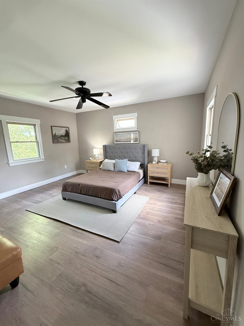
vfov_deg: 102.1
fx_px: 132
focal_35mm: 14
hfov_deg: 85.7
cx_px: 122
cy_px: 163
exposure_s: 1/69
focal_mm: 2.22
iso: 400
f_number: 2.2
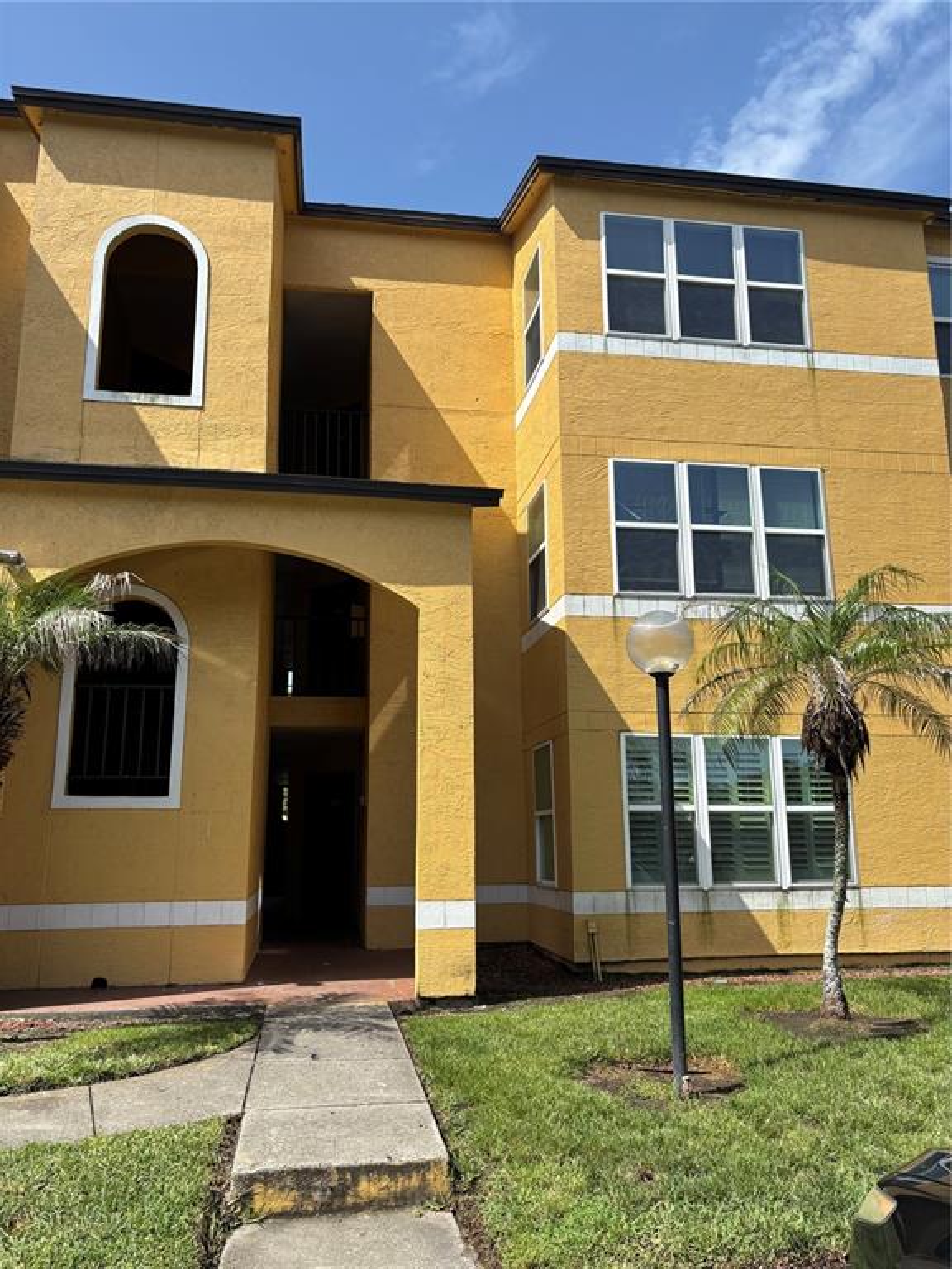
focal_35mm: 26
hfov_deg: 53.1
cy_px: 634
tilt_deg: +11.6
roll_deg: +0.0
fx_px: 953
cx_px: 476
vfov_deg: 67.3
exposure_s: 1/2288
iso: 50
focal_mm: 5.96
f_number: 1.6
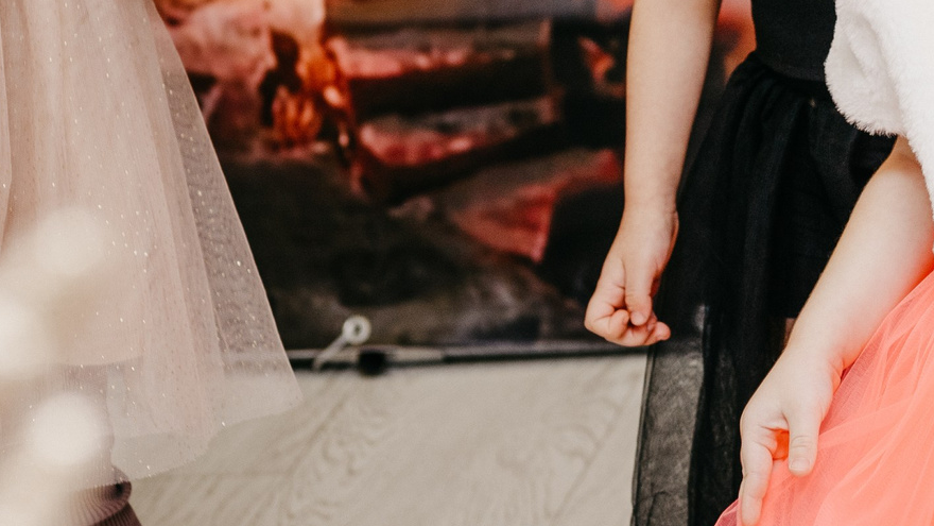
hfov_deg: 11.2
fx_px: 4681
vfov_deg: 6.4
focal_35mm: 189
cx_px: 1028
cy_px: -174
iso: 320
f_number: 4.5
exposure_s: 1/160
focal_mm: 62
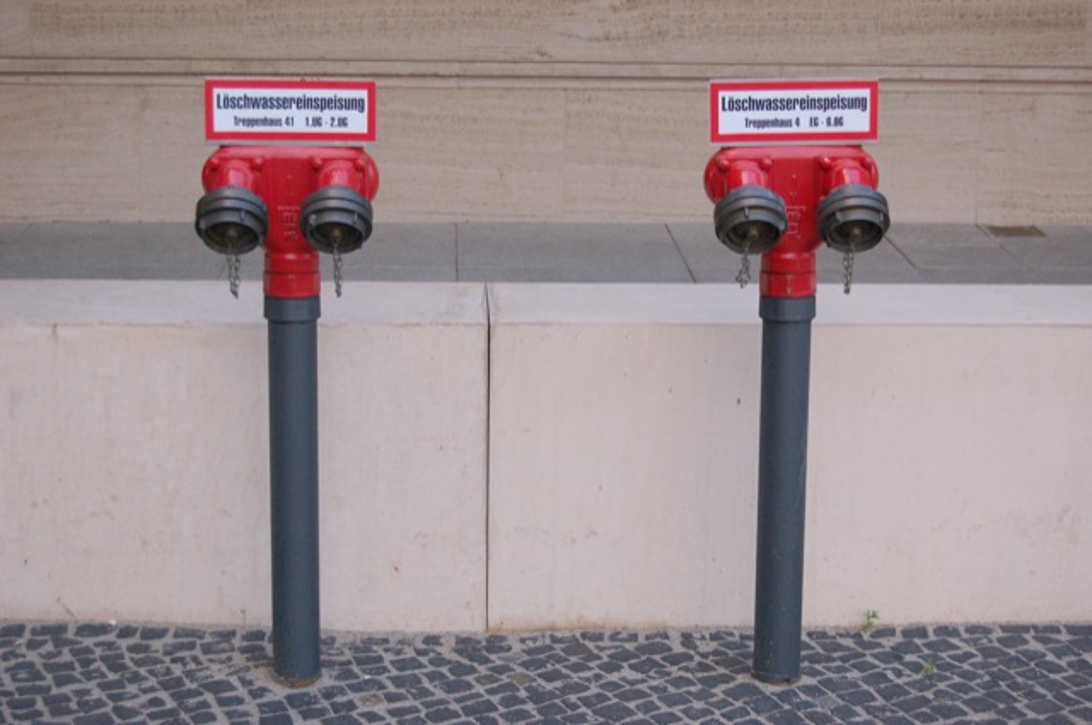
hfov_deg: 29.9
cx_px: 546
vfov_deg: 20.1
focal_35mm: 68
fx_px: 2045
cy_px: 362
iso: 1600
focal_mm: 45
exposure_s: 1/100
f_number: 5.3
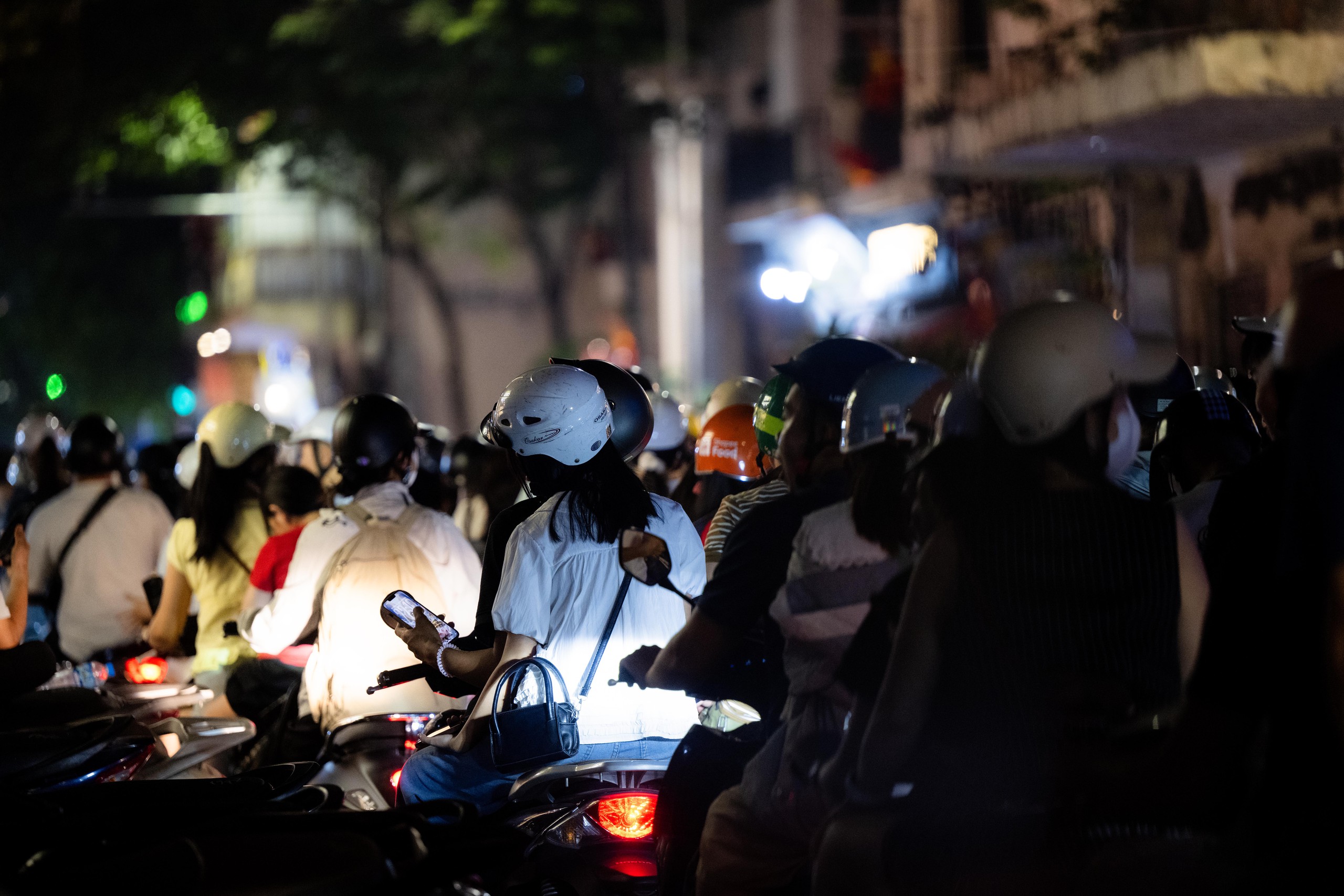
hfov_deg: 12.5
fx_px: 6160
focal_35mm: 165
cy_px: 448
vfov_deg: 8.3
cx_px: 672
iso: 3200
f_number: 2.8
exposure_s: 1/200
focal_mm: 165
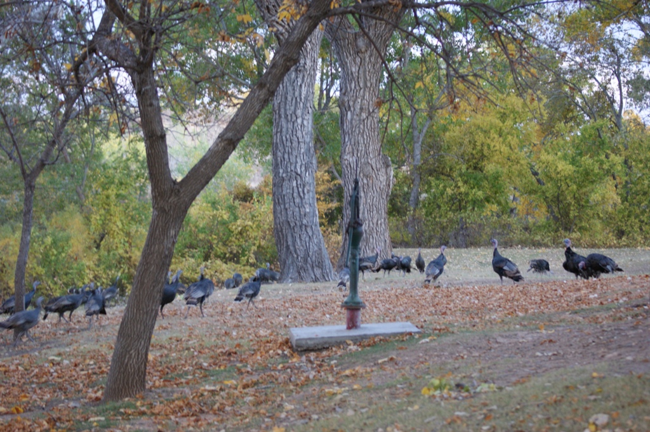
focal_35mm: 112
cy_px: 216
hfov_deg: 18.2
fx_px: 2030
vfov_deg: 12.2
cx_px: 325
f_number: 4.5
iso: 400
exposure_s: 1/20
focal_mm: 75
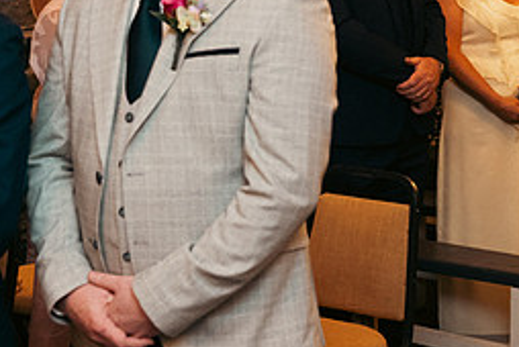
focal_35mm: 105
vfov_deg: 13.0
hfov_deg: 19.2
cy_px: 77
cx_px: 445
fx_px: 1515
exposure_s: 1/160
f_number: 3.5
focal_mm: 46
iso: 2500
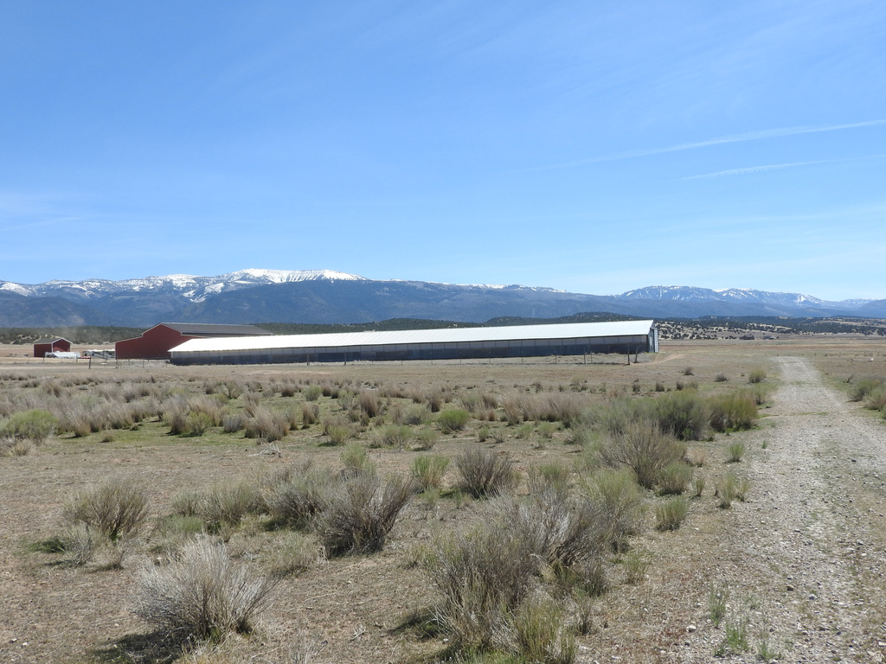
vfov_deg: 42.9
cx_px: 443
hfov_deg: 55.4
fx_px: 845
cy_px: 332
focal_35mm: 33
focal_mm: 5.9
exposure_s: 1/1600
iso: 100
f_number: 3.6
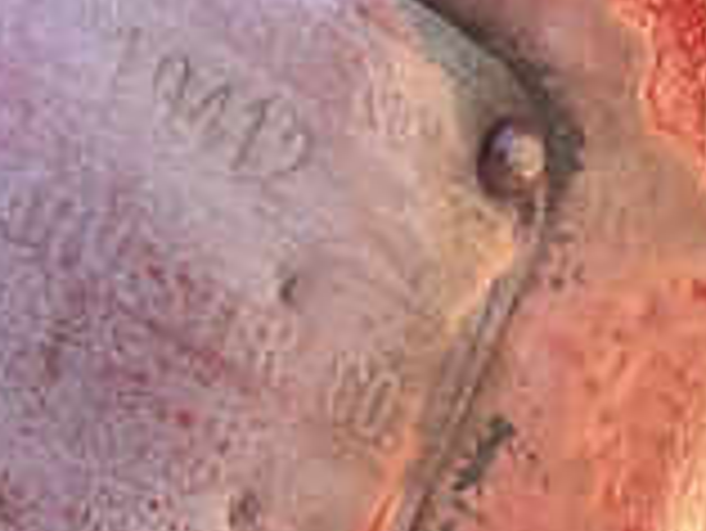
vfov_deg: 19.8
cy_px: 162
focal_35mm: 74
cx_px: -63
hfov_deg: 24.6
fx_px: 1510
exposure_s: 1/122
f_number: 1.8
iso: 50
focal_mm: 3
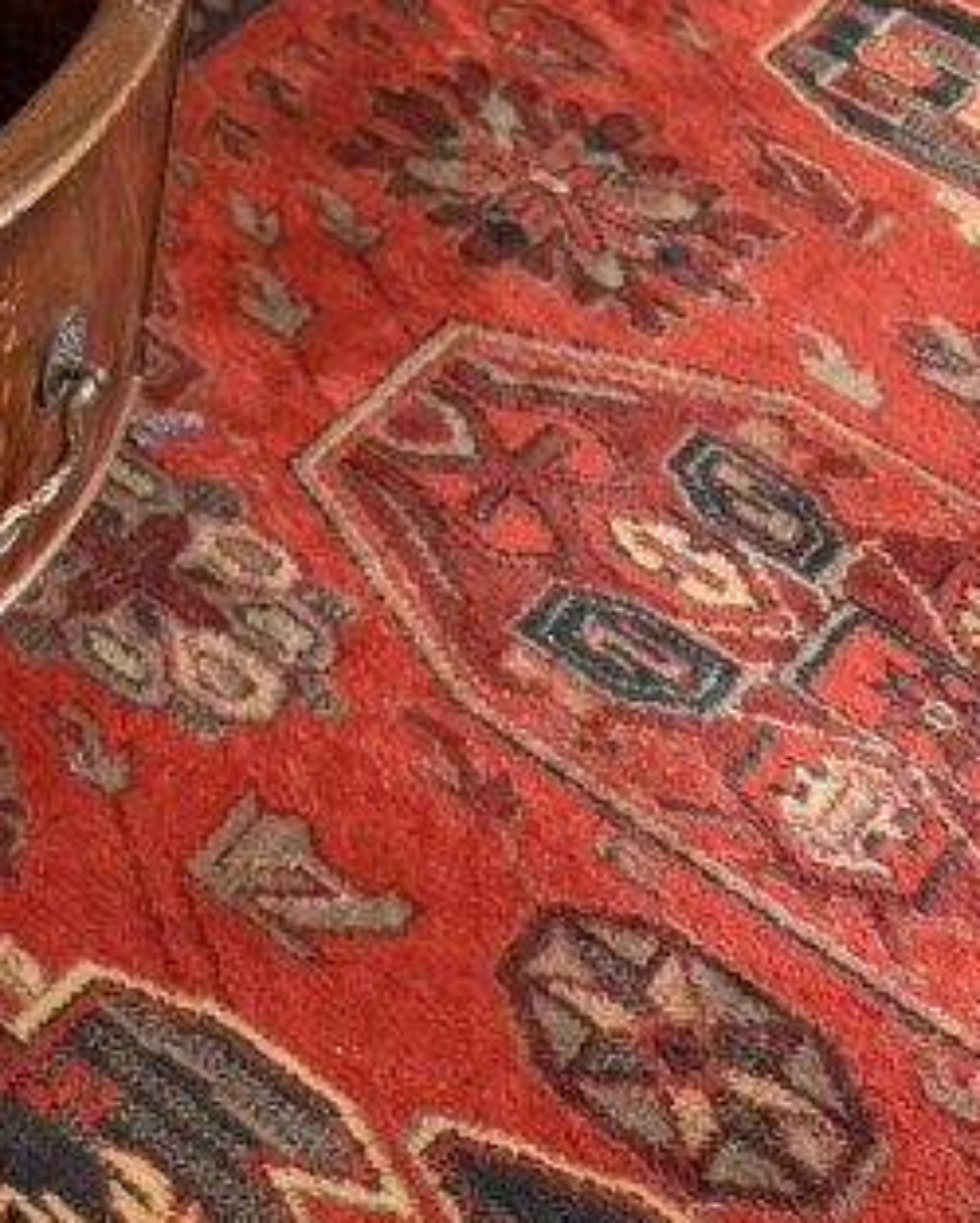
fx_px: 3260
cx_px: -376
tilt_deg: -24.0
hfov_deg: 16.0
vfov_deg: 18.1
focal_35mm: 90
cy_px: -788
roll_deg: -2.1
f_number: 1.78
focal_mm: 6.76
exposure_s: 1/50
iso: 200
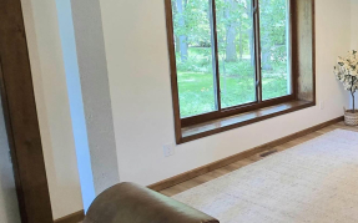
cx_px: 399
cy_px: 86
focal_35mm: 32
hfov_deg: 44.5
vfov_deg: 39.2
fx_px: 312
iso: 250
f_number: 2.2
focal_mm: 2.2
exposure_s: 1/60.2
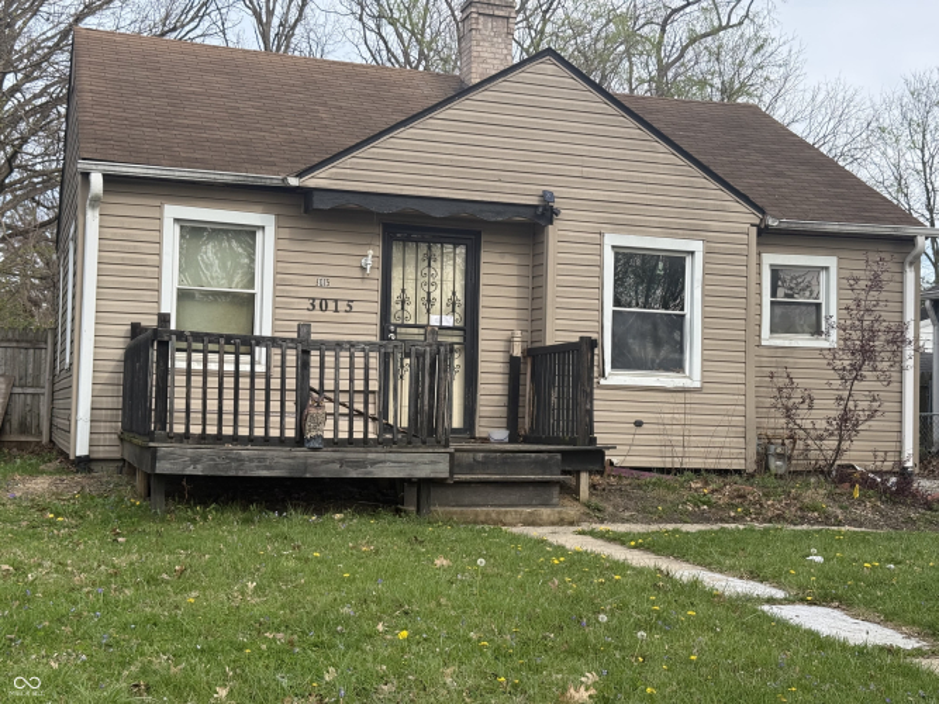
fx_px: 1302
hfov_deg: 39.7
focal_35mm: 48
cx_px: 470
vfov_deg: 30.3
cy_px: 352
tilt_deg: +3.0
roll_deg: -1.7
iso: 64
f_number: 1.78
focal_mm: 6.76
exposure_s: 1/1754
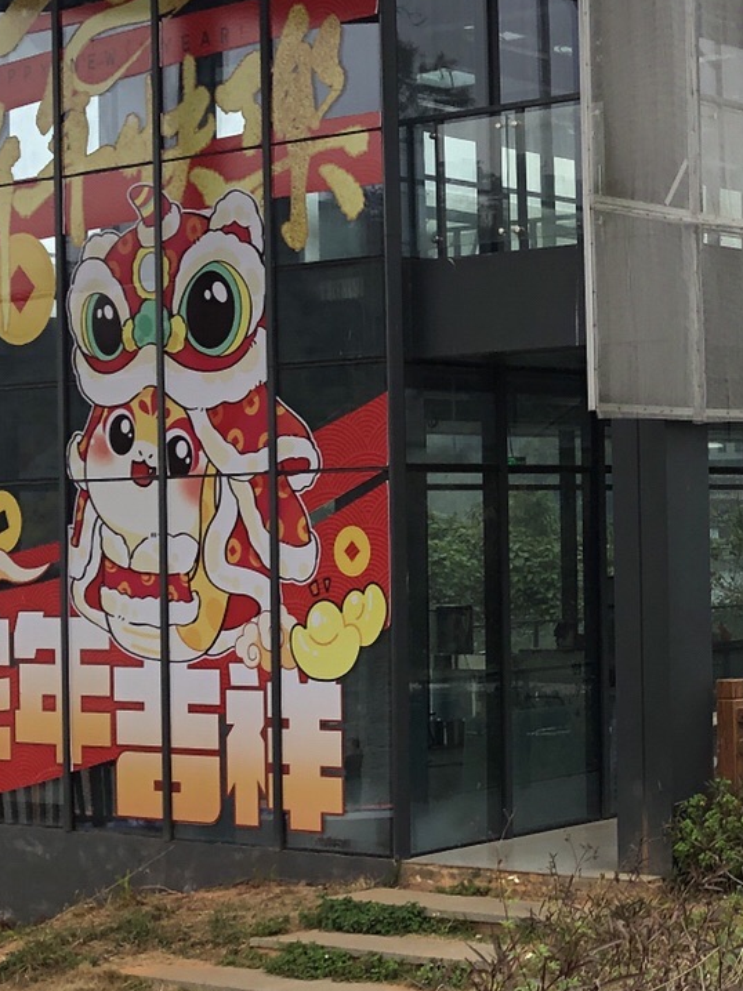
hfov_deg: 17.9
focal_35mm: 78
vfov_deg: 25.0
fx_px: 2234
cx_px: 903
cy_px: 482
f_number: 1.8
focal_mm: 3.99
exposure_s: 1/143
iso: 20
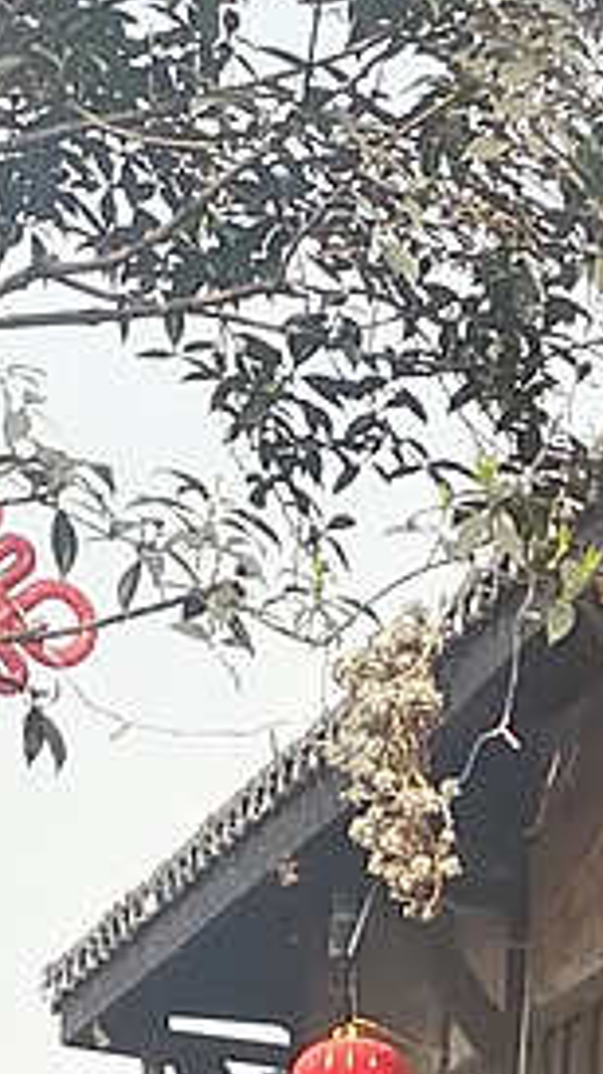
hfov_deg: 6.6
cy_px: 1033
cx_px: 517
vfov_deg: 11.7
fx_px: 5205
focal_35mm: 183
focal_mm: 3.95
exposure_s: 1/627
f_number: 2.2
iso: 100
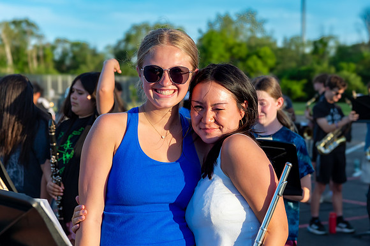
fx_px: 729
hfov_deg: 28.5
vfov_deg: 19.2
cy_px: 121
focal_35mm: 71
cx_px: 202
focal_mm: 65
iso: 1250
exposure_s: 1/3200
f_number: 6.3
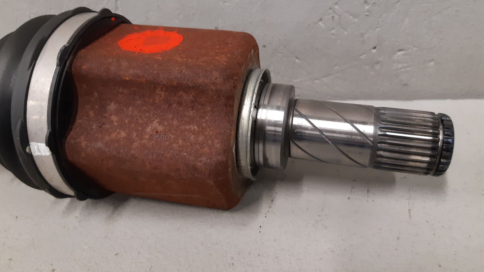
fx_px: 372
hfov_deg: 66.1
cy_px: 124
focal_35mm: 29
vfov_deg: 40.1
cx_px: 236
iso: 200
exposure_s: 1/50
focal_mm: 3.93
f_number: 1.7
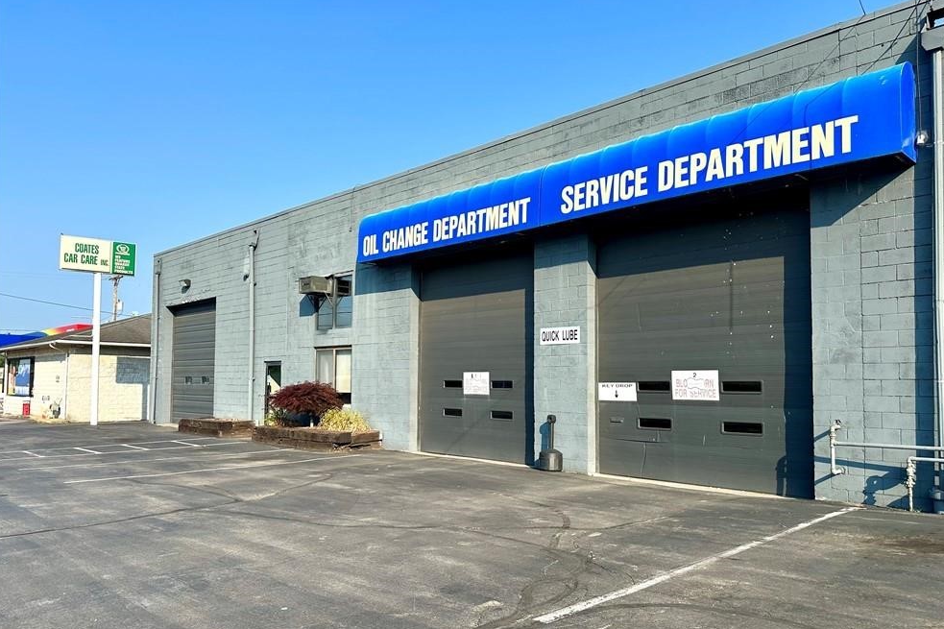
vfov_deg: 49.5
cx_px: 486
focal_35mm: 26
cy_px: 342
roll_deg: +0.1
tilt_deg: +2.6
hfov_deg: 69.4
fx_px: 682
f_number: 1.78
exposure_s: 1/3058
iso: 80
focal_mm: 6.86
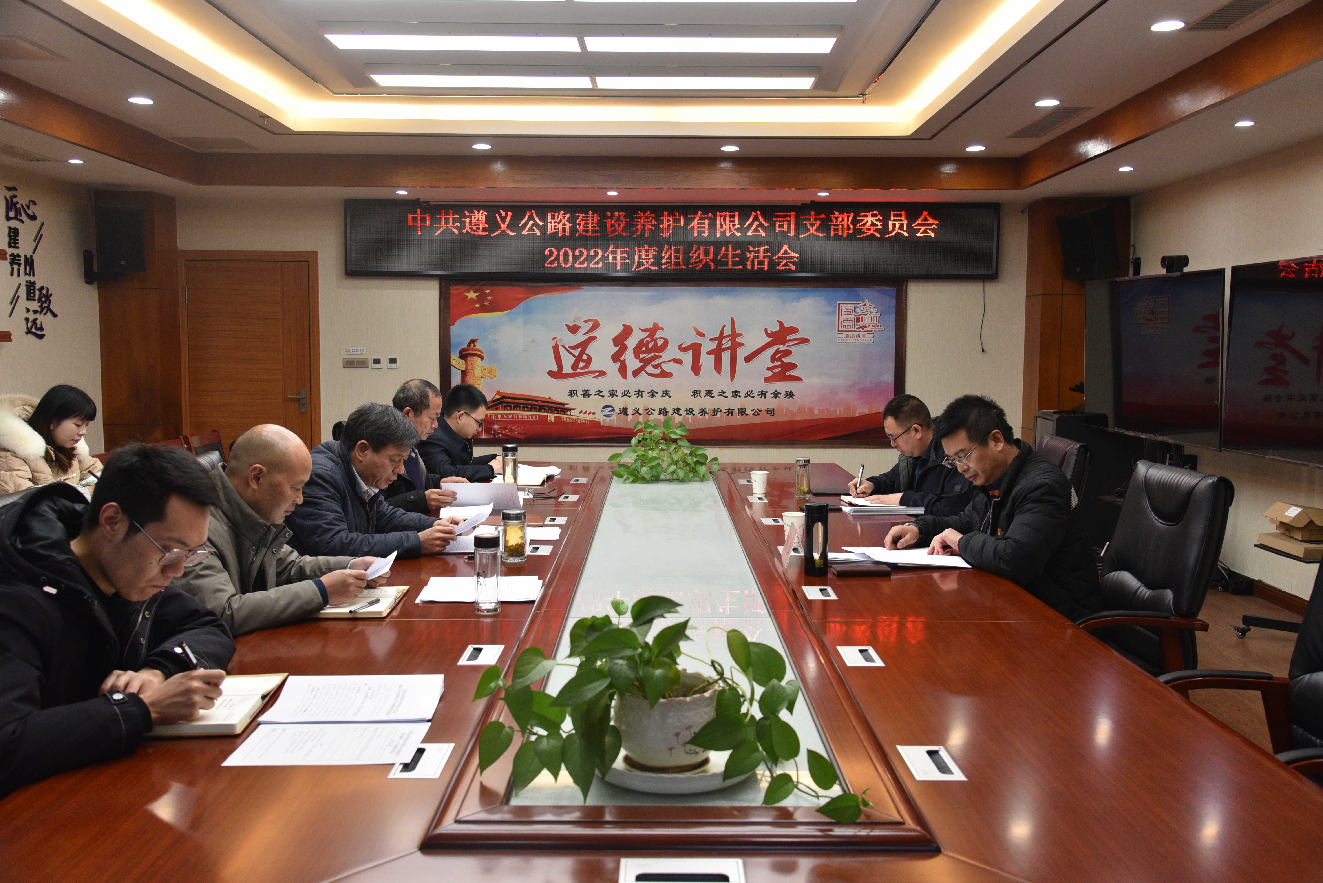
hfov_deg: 58.7
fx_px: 1176
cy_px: 442
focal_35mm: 32
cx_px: 662
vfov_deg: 41.1
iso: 1250
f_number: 5
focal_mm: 32
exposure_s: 1/100
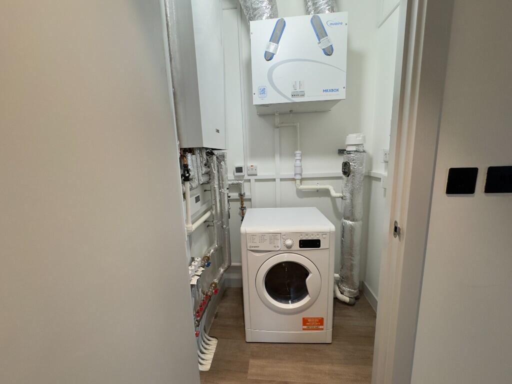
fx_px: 207
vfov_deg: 85.7
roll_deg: +2.6
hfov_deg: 102.1
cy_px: 192
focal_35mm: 14
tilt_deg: -9.5
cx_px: 256
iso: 200
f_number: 2.2
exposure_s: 1/100
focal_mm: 2.22
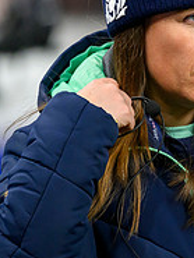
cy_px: 69
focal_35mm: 1684
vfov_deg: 1.2
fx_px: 12569
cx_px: 348
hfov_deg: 0.9
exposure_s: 1/1000
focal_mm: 560
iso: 2500
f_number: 4
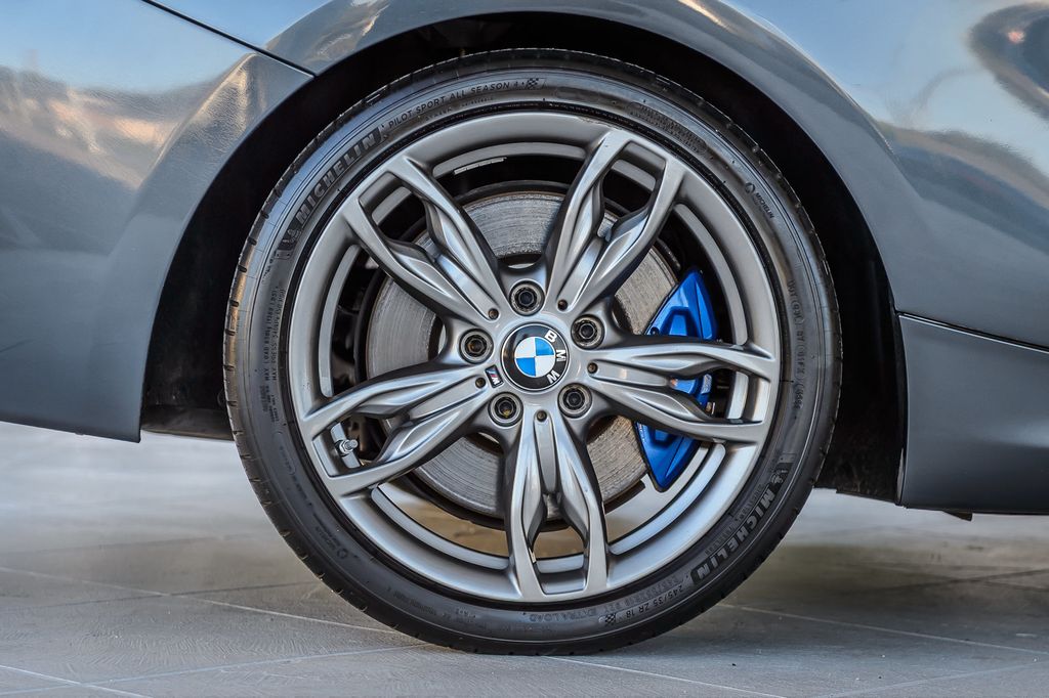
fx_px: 2725
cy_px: 341
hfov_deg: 21.8
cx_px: 535
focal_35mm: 94
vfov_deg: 14.6
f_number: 4
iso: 400
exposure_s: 1/500
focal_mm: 70
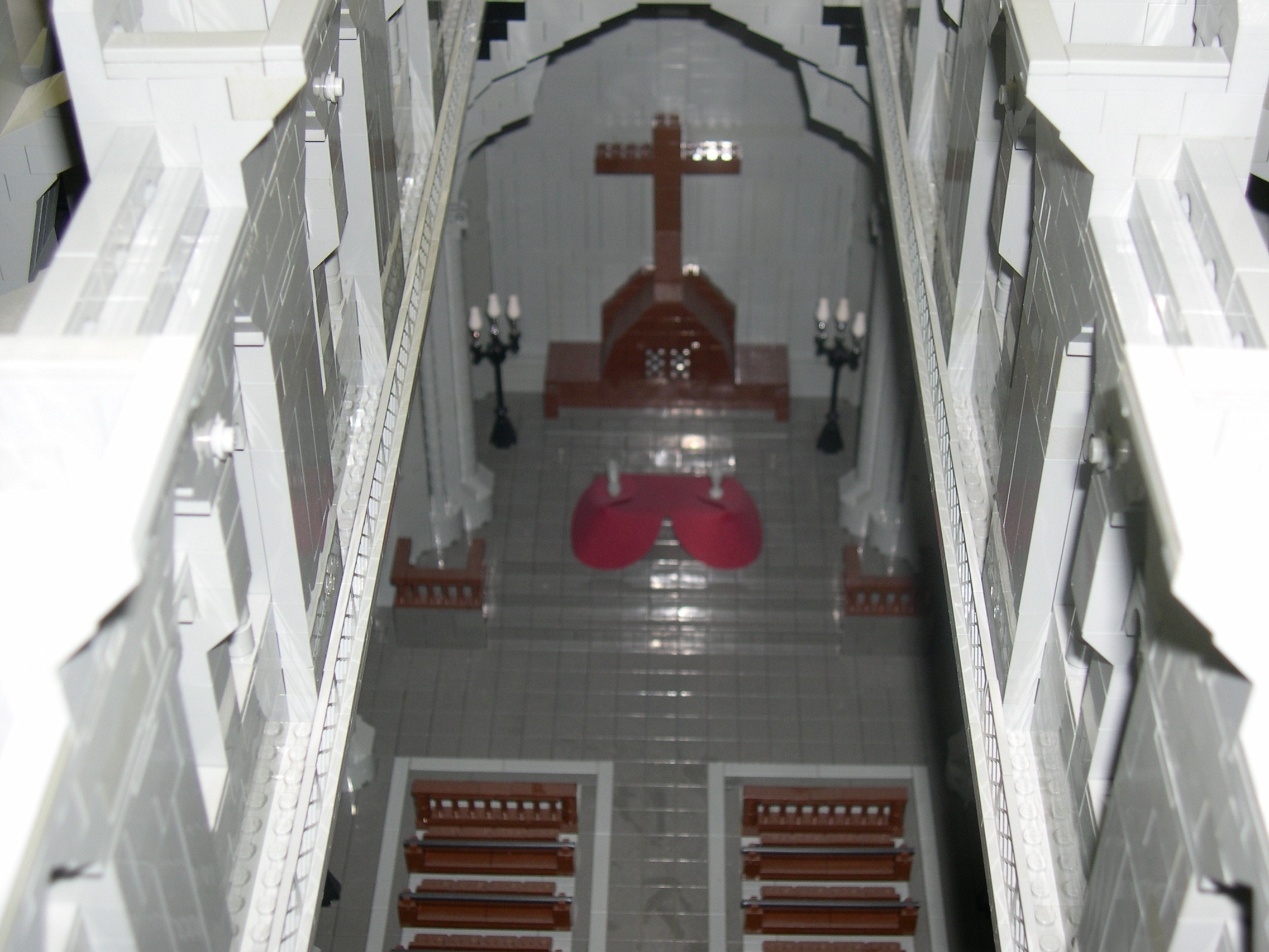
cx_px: 634
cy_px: 476
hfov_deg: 36.8
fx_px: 1906
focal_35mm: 52
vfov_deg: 28.0
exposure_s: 1/60
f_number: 3.2
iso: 100
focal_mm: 11.1
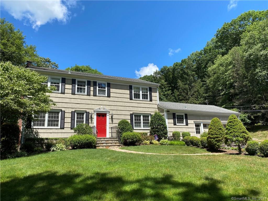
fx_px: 201
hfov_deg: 67.3
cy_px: 100
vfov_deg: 53.1
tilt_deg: +13.1
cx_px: 134
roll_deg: +2.3
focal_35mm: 26
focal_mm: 4.25
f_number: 1.8
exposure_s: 1/1754
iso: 32
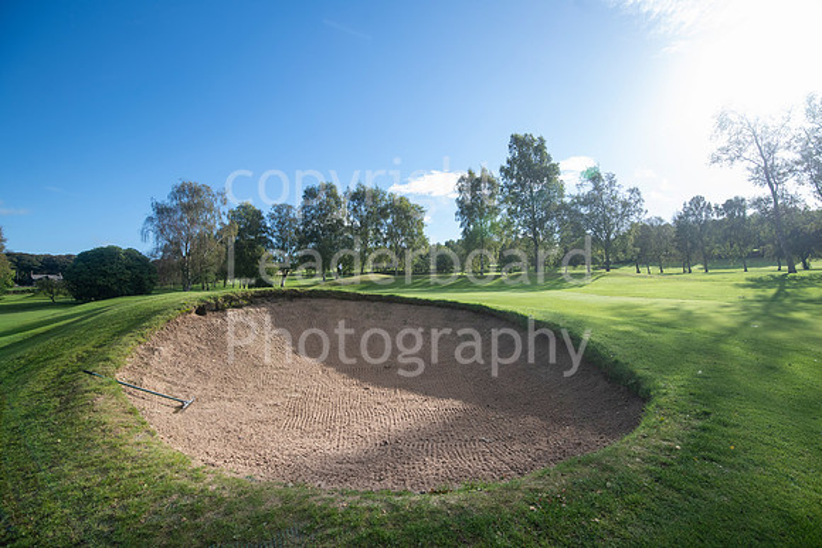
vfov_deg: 73.8
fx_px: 365
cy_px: 274
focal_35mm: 16
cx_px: 411
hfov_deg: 96.7
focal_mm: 16
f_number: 6.3
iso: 500
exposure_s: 1/1000
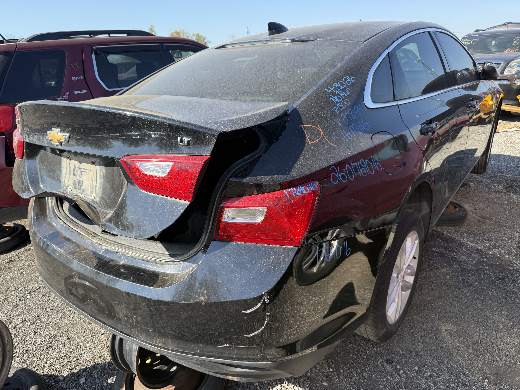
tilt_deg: -20.0
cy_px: 195
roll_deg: +3.1
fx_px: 361
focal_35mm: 24
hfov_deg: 71.6
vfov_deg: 56.8
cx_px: 260
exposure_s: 1/1727
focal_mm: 6.76
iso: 100
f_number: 1.78
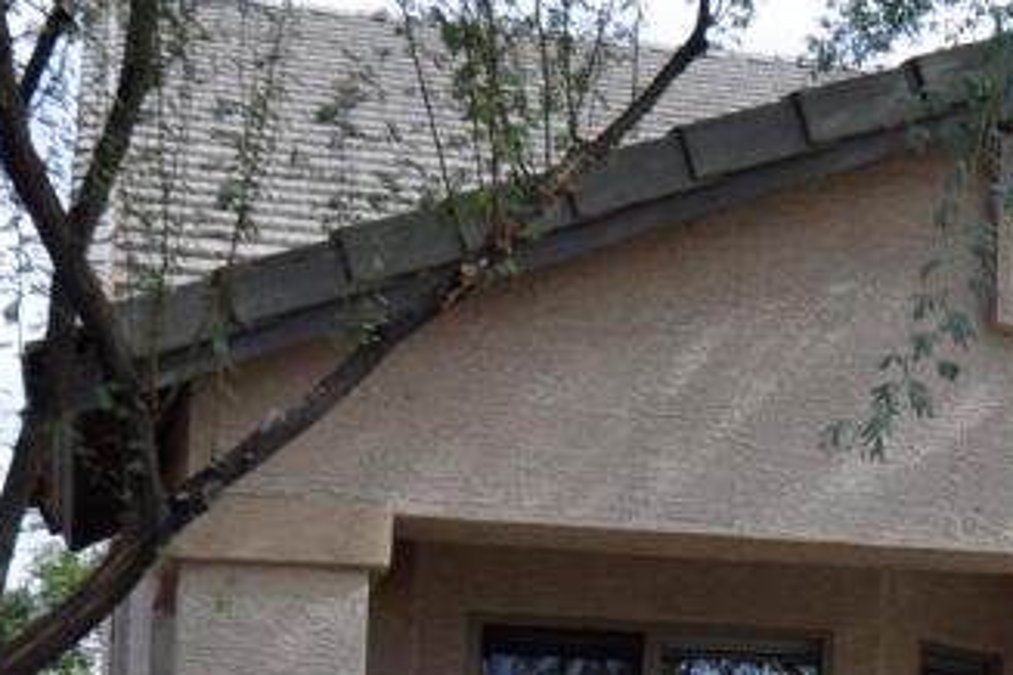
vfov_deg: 12.8
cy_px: 669
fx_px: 2982
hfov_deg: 18.2
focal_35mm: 106
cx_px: 1258
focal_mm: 20
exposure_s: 1/250
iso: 200
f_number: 8
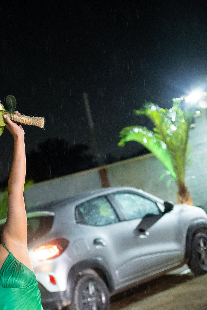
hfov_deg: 18.3
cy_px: 294
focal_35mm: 73
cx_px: 11
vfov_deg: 26.5
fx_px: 630
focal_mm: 35
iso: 4000
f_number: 1.8
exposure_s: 1/200
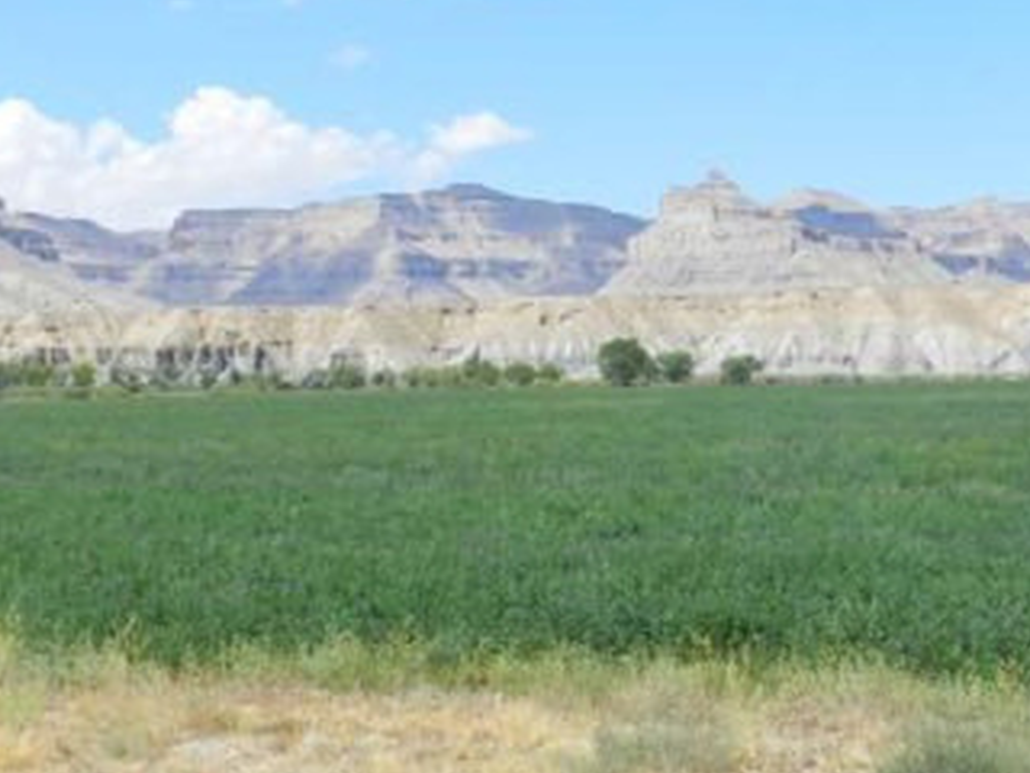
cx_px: 612
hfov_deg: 25.6
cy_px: 232
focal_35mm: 76
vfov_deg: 19.3
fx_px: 2261
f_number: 5
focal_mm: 6.7
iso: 160
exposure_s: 1/800
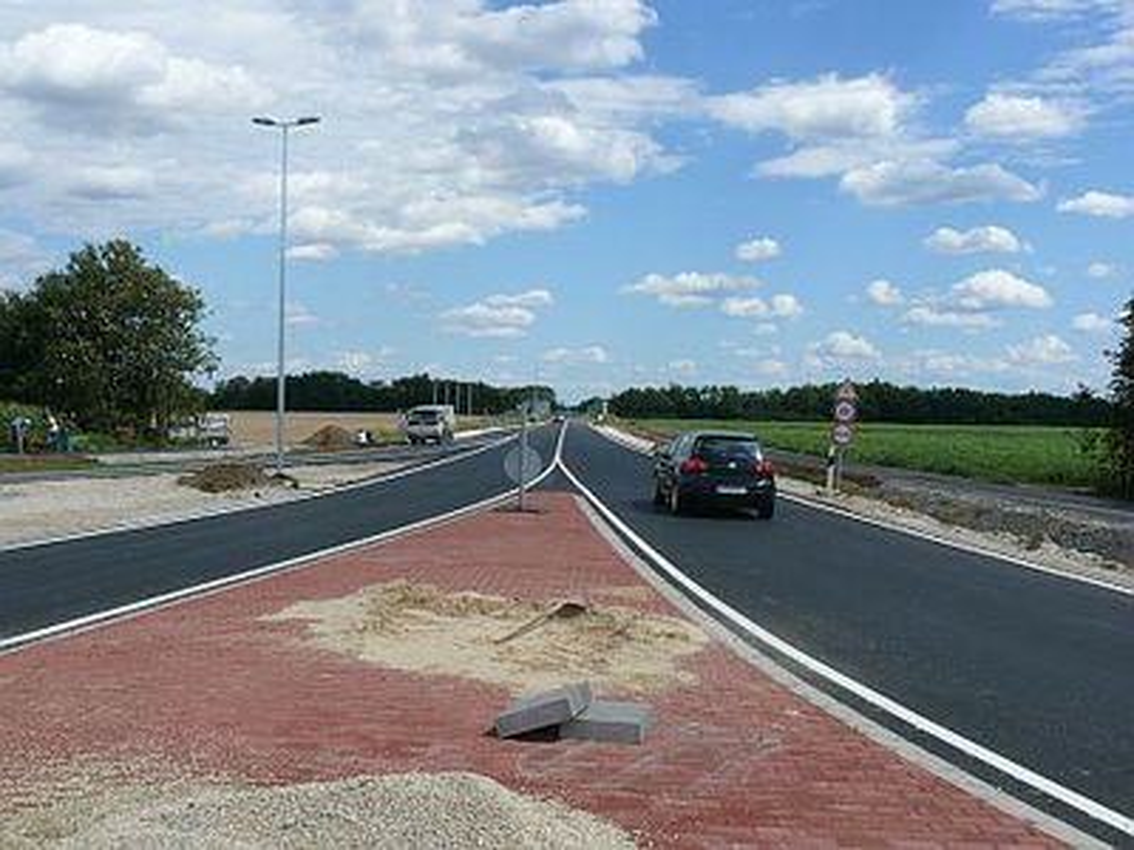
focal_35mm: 35
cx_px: 567
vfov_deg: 40.7
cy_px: 425
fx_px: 1147
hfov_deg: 52.6
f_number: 8
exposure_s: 1/400
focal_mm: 7.4
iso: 100
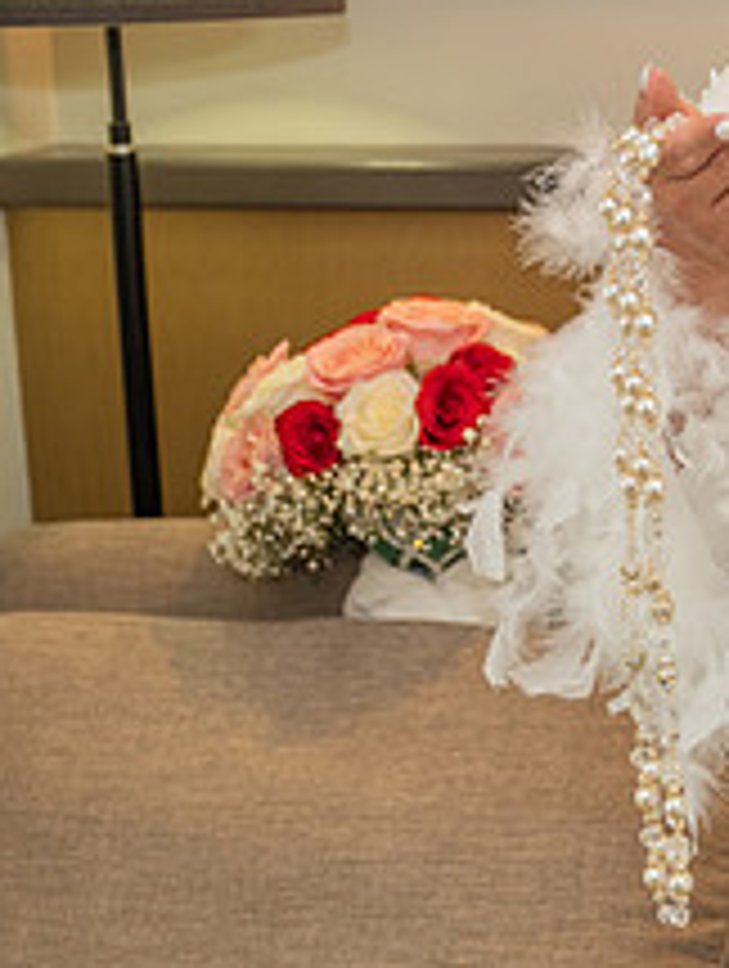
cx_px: 1224
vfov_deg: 19.3
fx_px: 2828
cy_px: 232
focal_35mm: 101
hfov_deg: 13.5
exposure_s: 1/200
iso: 800
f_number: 2.8
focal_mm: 39
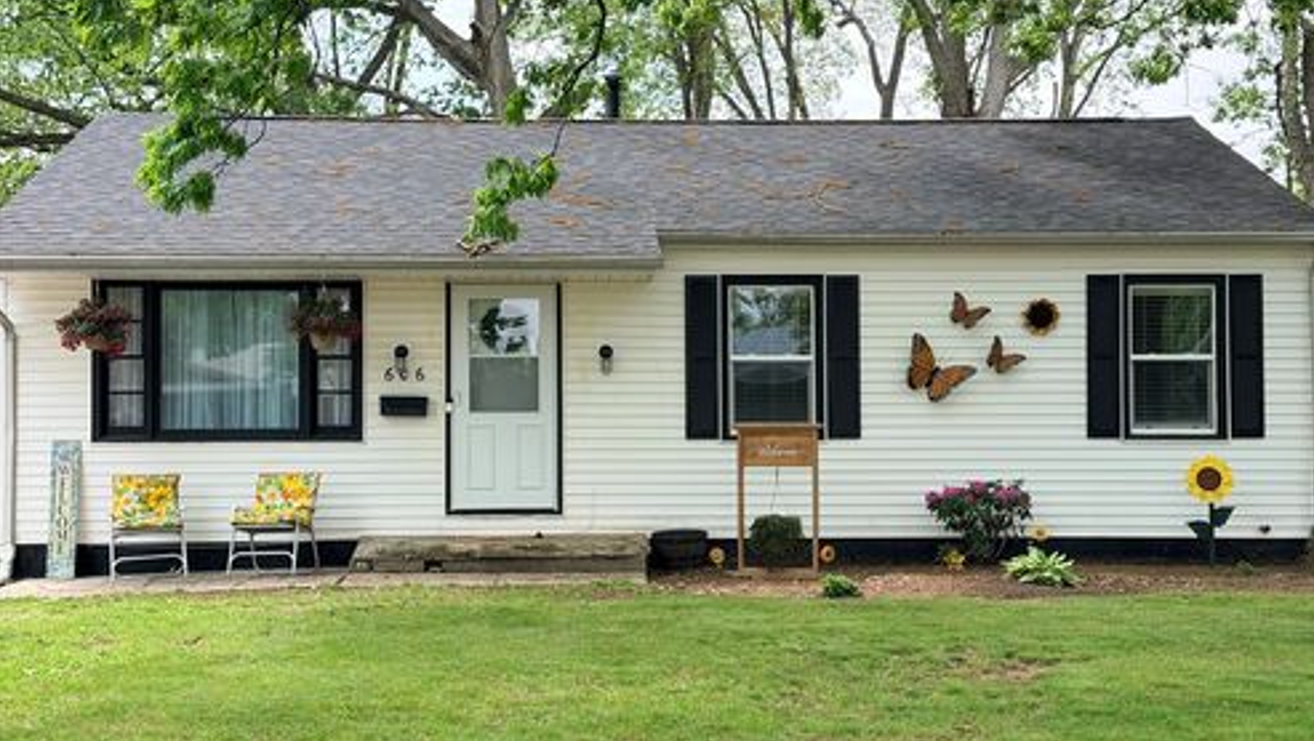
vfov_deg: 22.7
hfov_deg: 39.1
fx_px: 1848
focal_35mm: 53
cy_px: 390
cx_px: 661
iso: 80
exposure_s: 1/1513
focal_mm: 6.76
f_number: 1.78
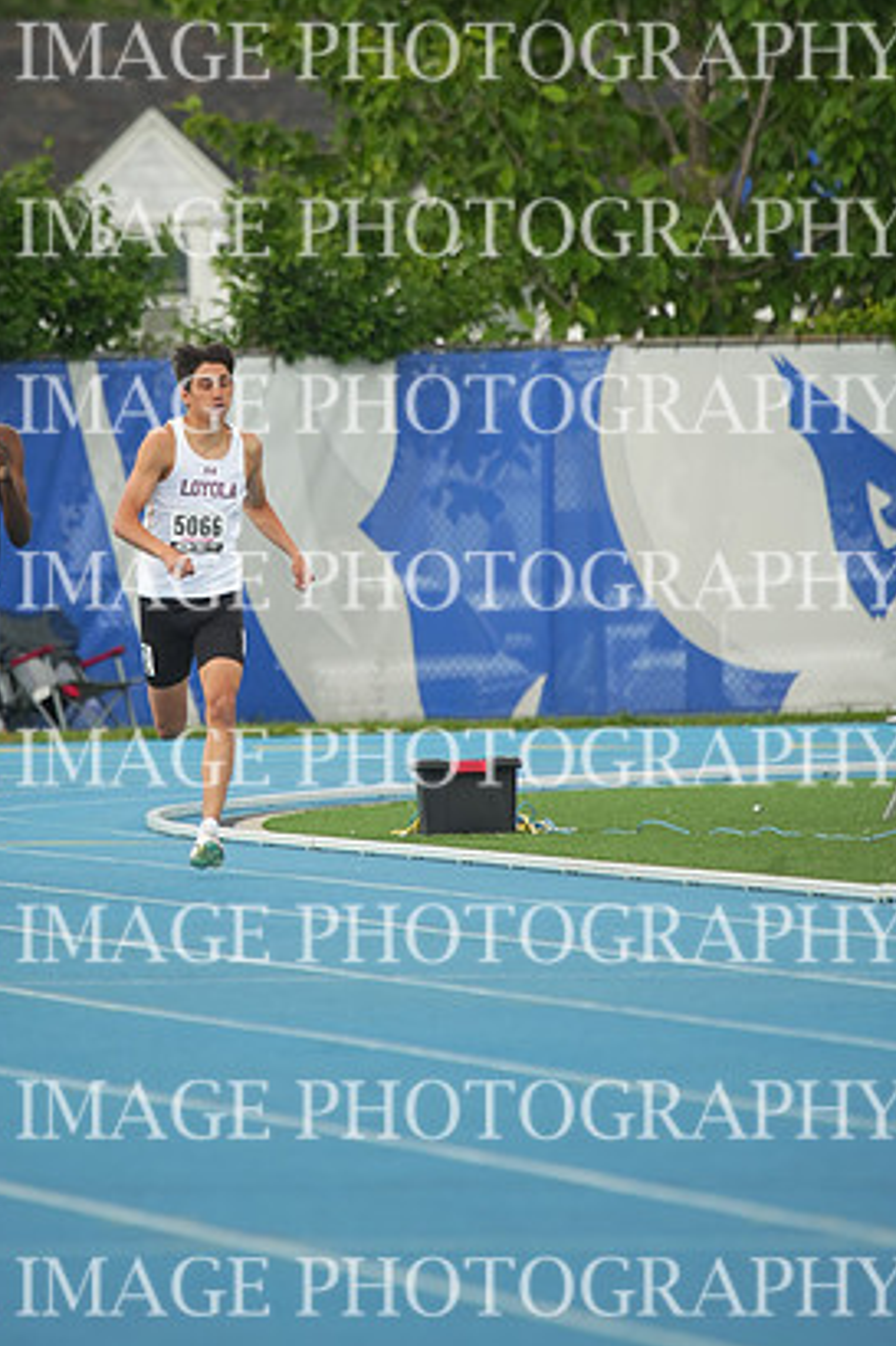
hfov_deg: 2.4
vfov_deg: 3.6
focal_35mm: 566
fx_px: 21147
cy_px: 492
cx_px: 274
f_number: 5.6
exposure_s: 1/1250
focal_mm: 400
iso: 1000
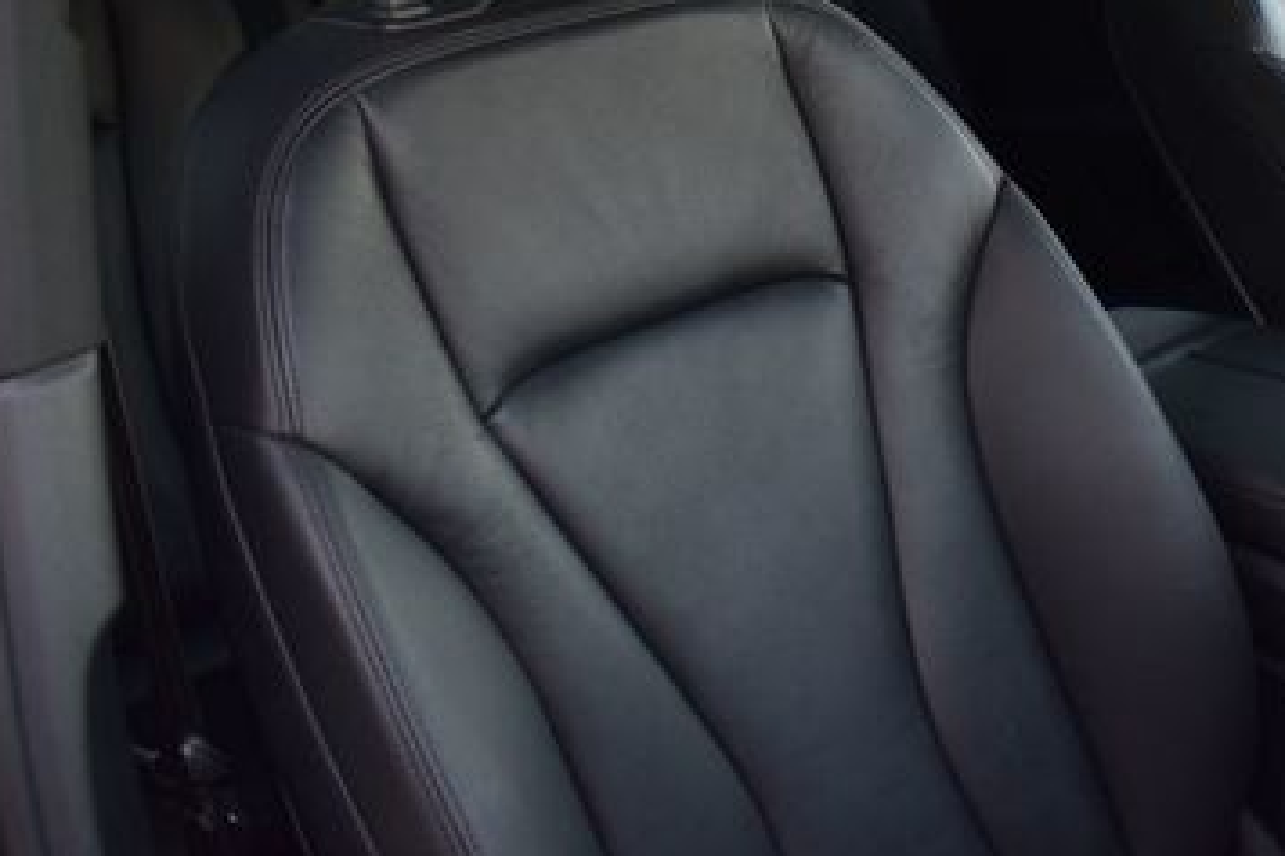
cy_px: 98
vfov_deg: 24.4
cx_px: 964
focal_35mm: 54
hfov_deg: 36.0
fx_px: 1927
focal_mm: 20
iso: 400
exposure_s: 1/20
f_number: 6.3
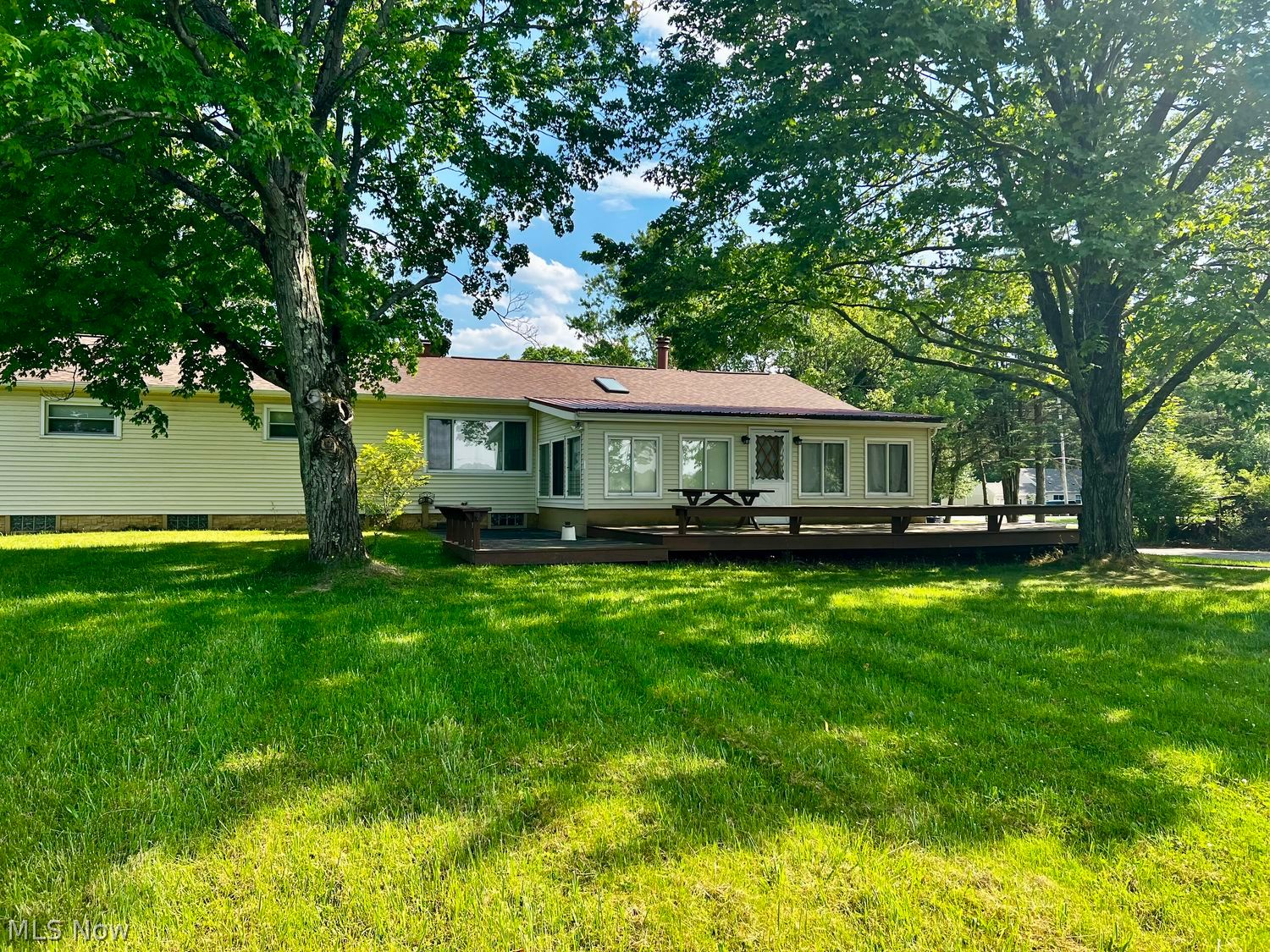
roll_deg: -0.7
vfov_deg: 53.1
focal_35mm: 26
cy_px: 476
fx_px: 954
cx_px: 635
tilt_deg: +0.7
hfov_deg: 67.3
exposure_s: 1/1224
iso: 50
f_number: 1.5
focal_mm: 5.7
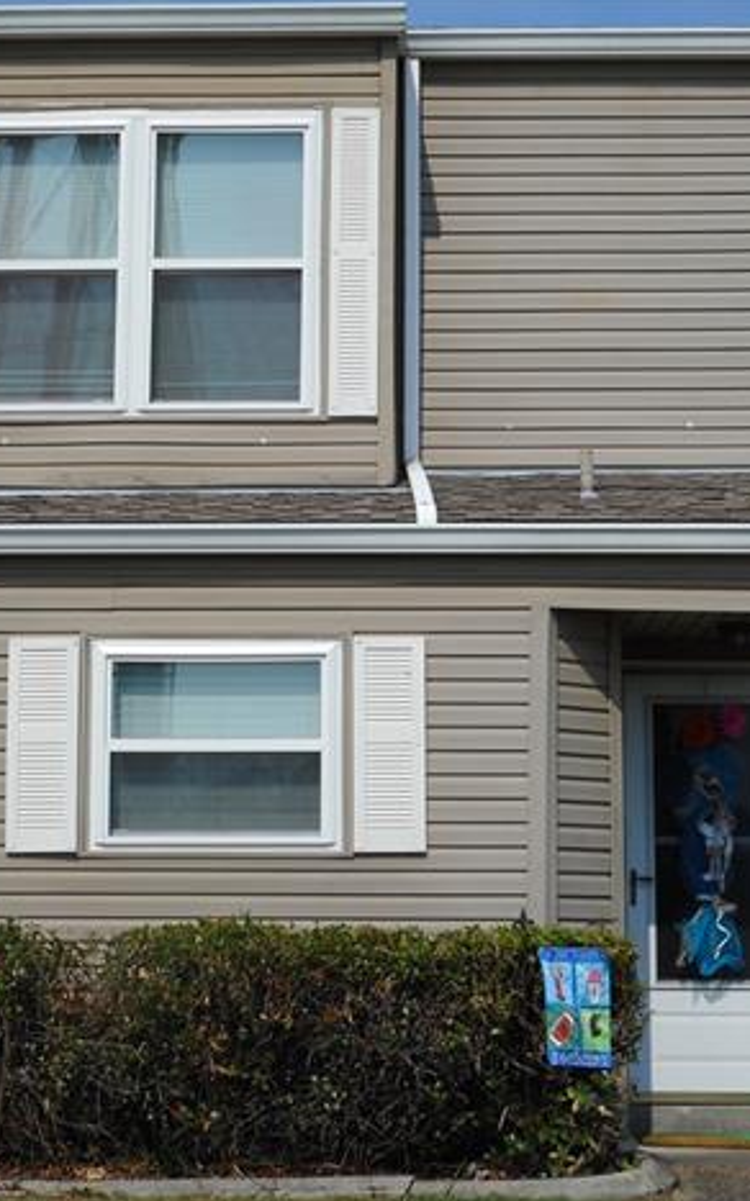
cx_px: 375
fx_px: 2423
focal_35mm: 74
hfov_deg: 17.6
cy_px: 611
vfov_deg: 27.9
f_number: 4.9
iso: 80
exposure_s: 1/800
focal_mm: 9.1
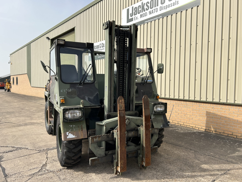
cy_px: 90
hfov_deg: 65.3
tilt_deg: -0.7
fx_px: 189
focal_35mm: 27
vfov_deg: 51.4
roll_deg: -0.1
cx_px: 123
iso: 50
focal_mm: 5.7
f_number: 1.5
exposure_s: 1/3257
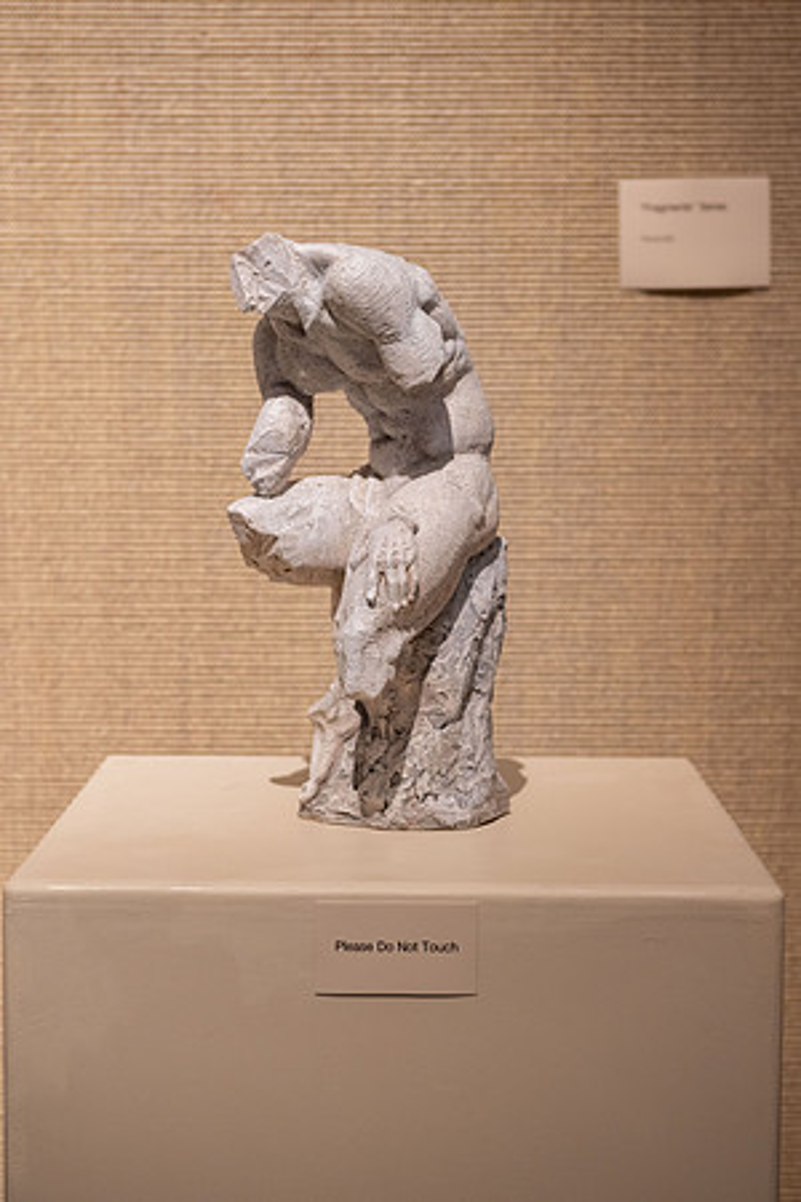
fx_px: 2336
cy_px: 601
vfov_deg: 28.8
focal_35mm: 70
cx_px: 400
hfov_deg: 19.5
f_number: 5.6
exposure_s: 1/60
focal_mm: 70
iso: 1000
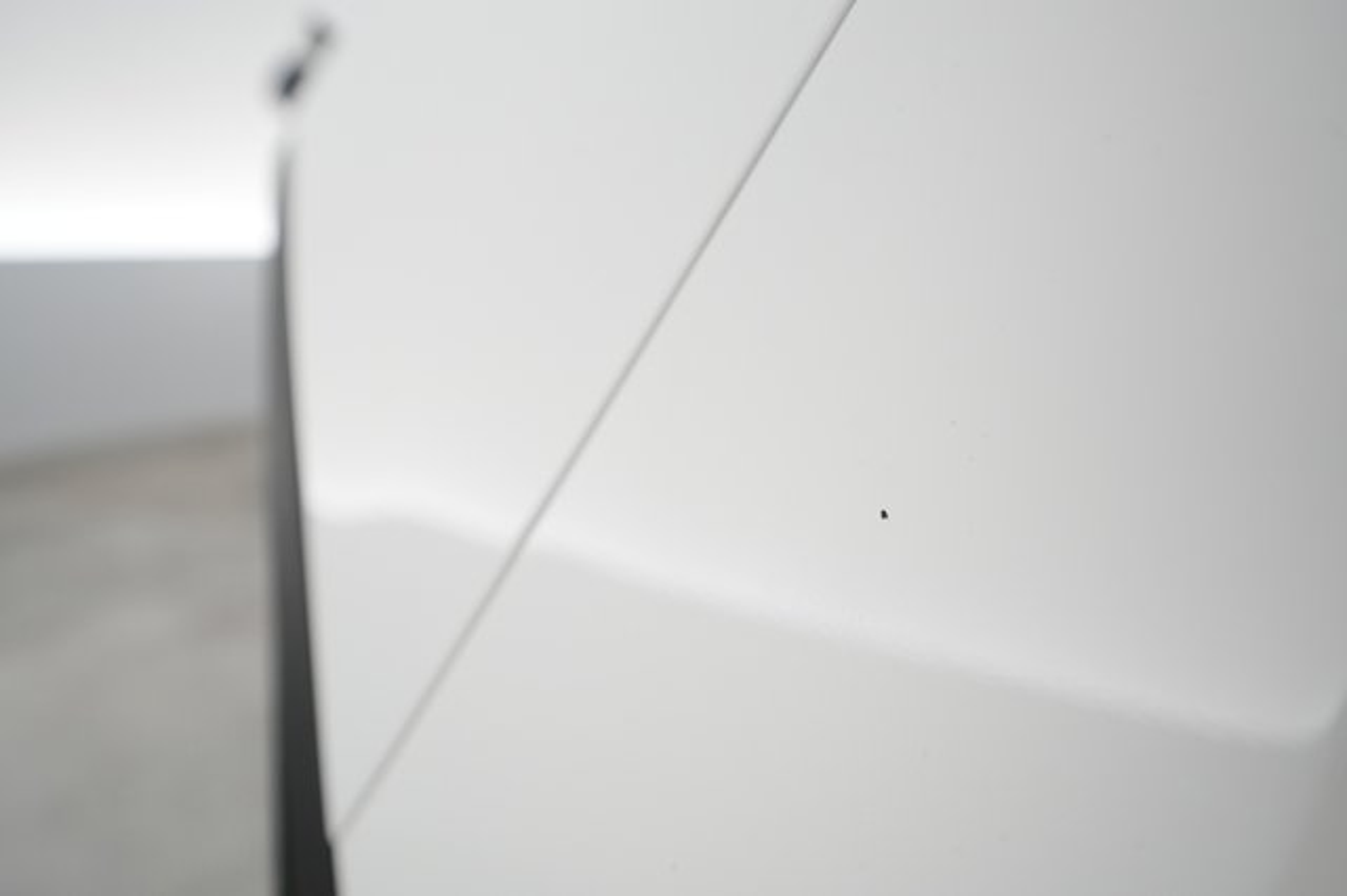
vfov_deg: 46.4
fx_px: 1047
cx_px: 674
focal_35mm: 28
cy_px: 448
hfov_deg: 65.5
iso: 2000
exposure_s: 1/100
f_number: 5
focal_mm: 28
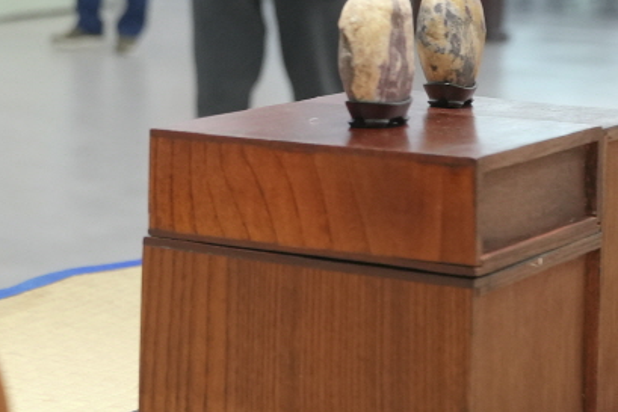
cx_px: -680
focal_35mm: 154
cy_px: -196
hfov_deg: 11.7
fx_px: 2644
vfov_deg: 8.7
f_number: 4
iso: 1600
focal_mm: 35
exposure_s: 1/160
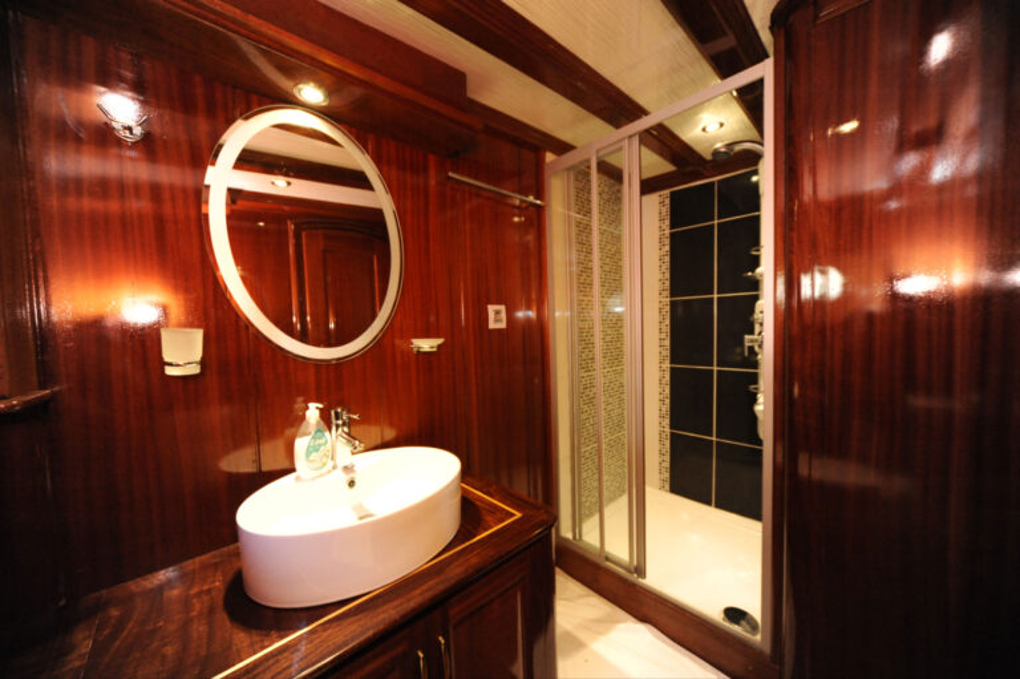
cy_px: 340
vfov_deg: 89.9
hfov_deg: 112.7
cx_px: 510
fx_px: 340
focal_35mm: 12
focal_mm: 12
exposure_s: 1/40
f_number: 5.6
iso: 4000
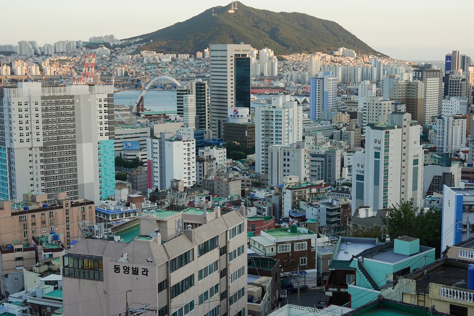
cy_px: 174
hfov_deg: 35.5
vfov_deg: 24.2
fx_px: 737
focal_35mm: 56
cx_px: 281
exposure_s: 1/100
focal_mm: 35
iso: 400
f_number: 10
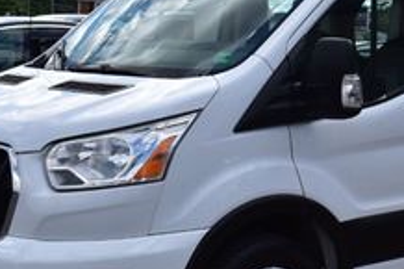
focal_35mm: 97
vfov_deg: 14.0
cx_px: 478
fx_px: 1088
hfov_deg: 19.8
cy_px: 76
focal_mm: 22
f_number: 11
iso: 360
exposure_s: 1/500
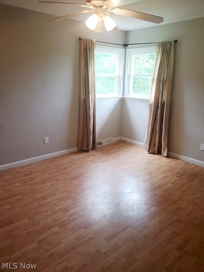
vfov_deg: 67.3
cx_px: 102
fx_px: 204
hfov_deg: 53.1
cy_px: 136
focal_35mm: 26
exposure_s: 1/120
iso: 80
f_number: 1.5
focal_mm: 4.3
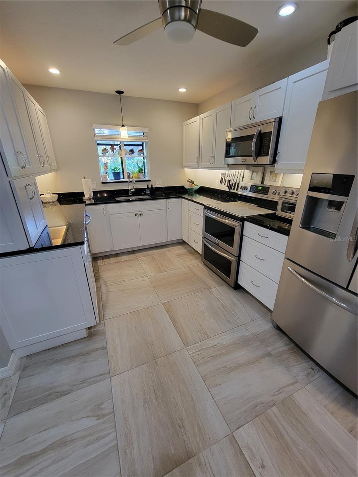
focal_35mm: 13
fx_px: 179
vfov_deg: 106.2
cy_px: 238
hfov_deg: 89.9
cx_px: 179
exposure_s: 1/60
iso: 320
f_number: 2.2
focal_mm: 2.2
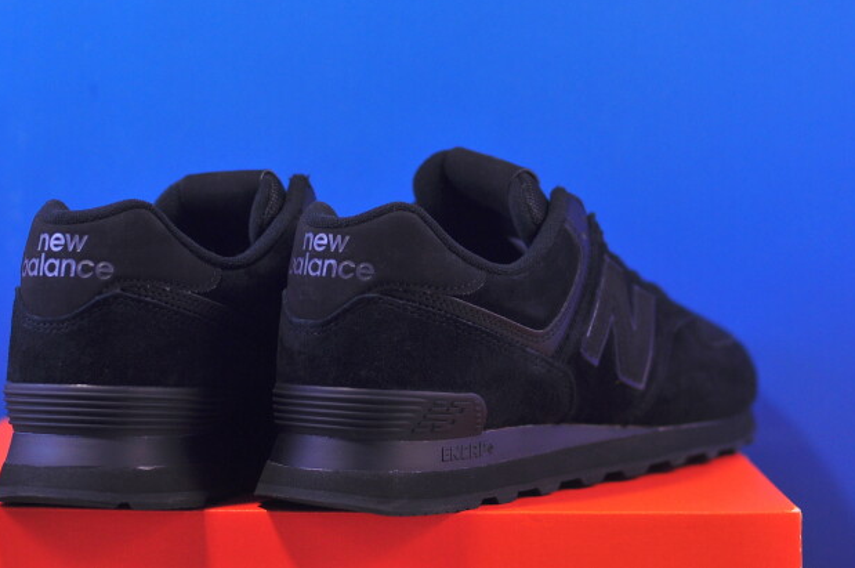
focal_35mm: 97
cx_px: 366
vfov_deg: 14.0
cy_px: 204
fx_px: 2301
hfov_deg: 21.0
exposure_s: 1/320
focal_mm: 50
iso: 250
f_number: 2.5
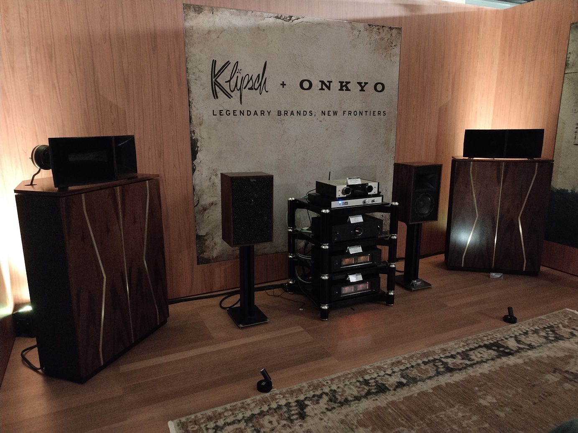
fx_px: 484
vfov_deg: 48.2
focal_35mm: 29
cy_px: 216
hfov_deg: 61.7
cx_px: 289
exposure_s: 1/12.5
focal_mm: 4.75
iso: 1914
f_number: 1.8
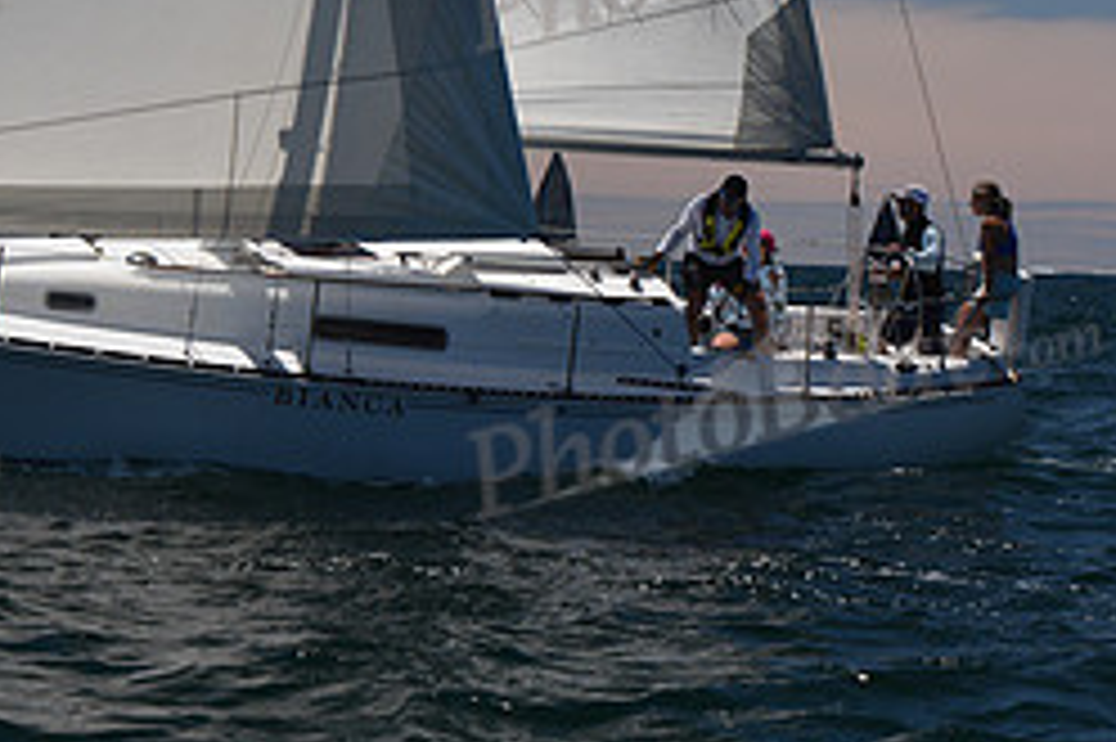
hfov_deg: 12.5
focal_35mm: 164
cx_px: 238
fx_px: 5080
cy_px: 232
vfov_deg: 8.4
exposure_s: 1/800
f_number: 9
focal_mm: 70
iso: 250
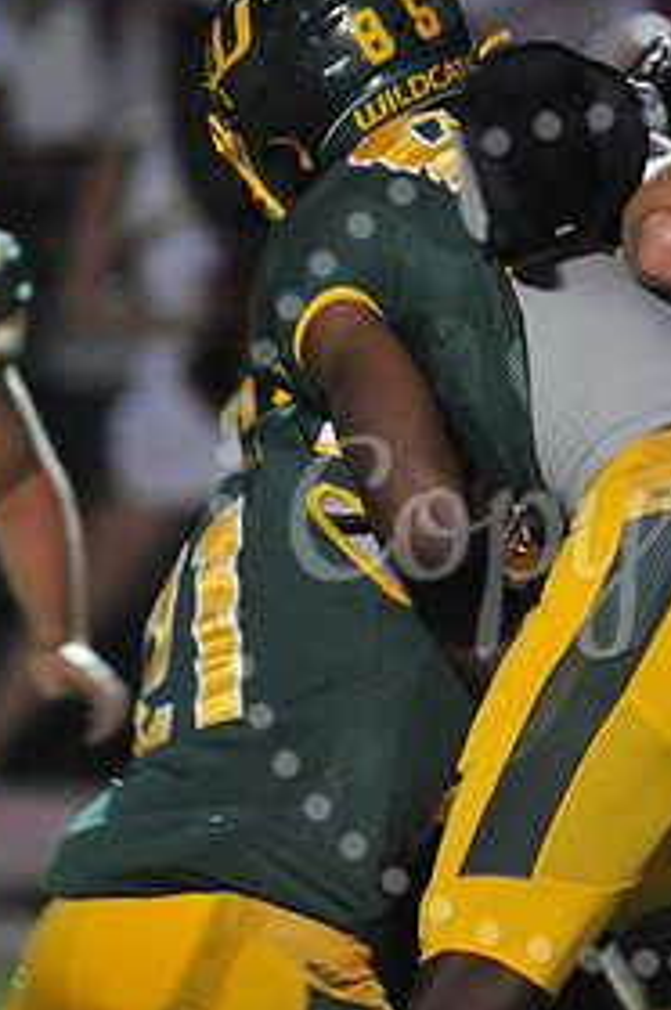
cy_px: 534
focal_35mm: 1244
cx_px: 646
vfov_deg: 1.7
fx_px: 34864
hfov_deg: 1.1
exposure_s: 1/200
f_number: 6.3
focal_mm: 600
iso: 6400
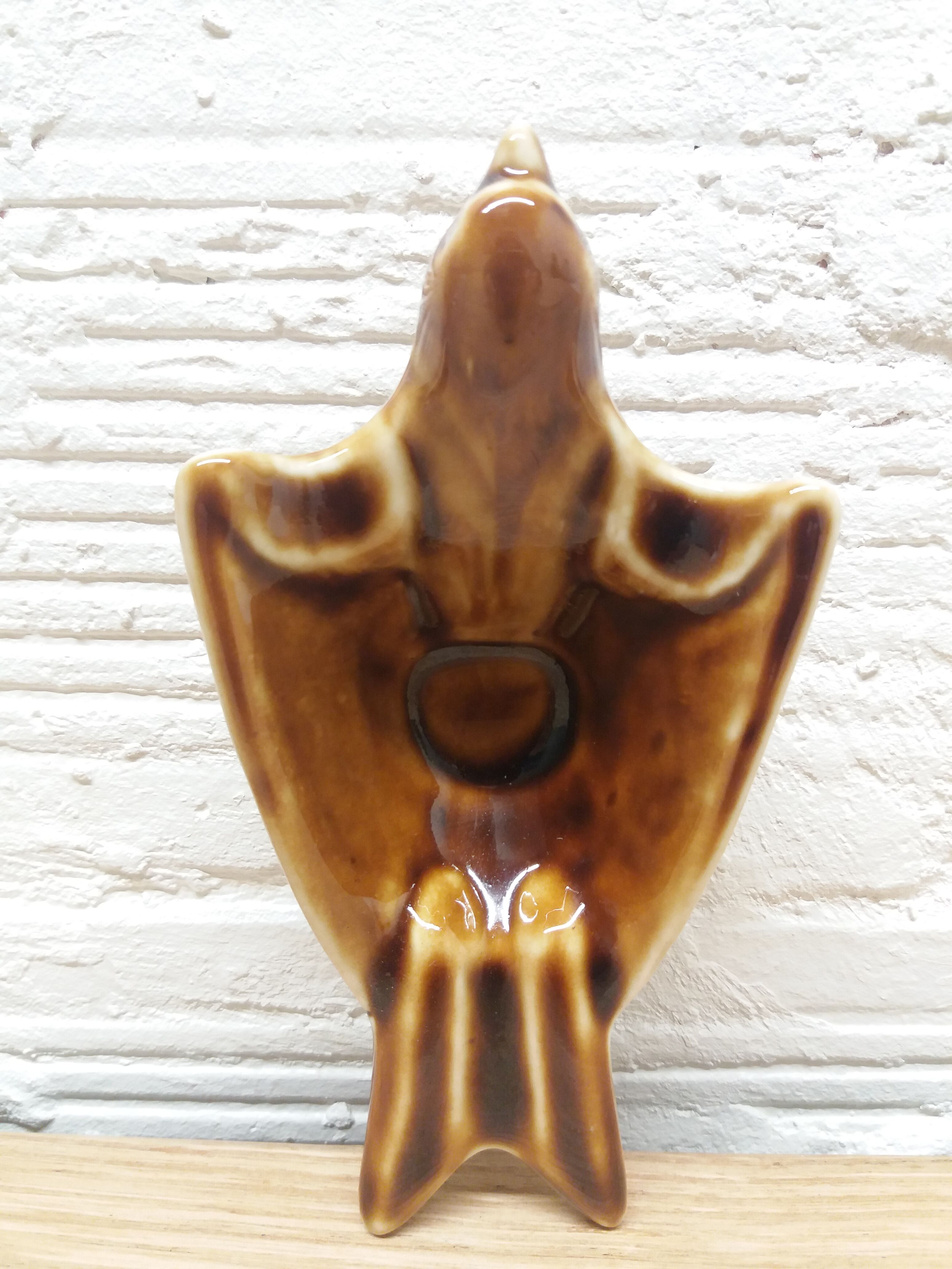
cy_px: 634
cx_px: 476
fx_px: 1027
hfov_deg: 49.7
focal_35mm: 28
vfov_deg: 63.4
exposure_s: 1/50
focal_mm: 3.7
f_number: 1.9
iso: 200
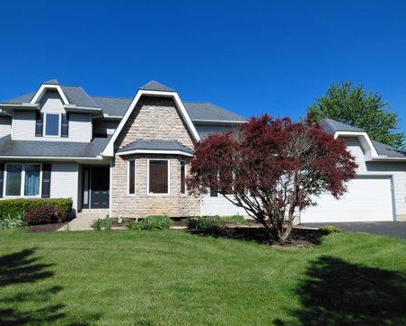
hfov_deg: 63.9
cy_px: 163
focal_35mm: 27
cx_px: 184
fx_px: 325
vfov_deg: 53.2
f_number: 1.8
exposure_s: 1/3060
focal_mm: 4.69
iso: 50
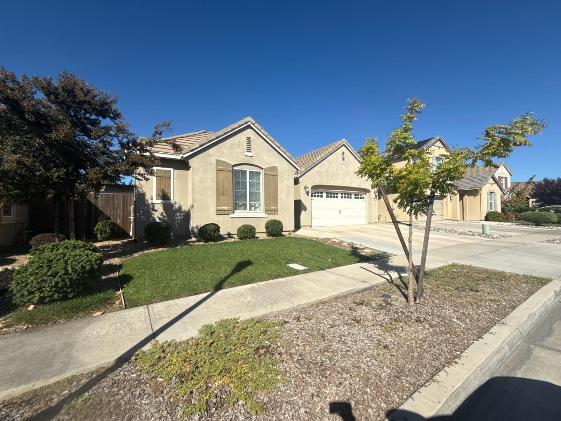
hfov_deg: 102.1
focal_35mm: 14
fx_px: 227
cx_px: 280
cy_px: 210
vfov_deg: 85.7
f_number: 2.2
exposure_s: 1/3663
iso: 50
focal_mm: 2.22
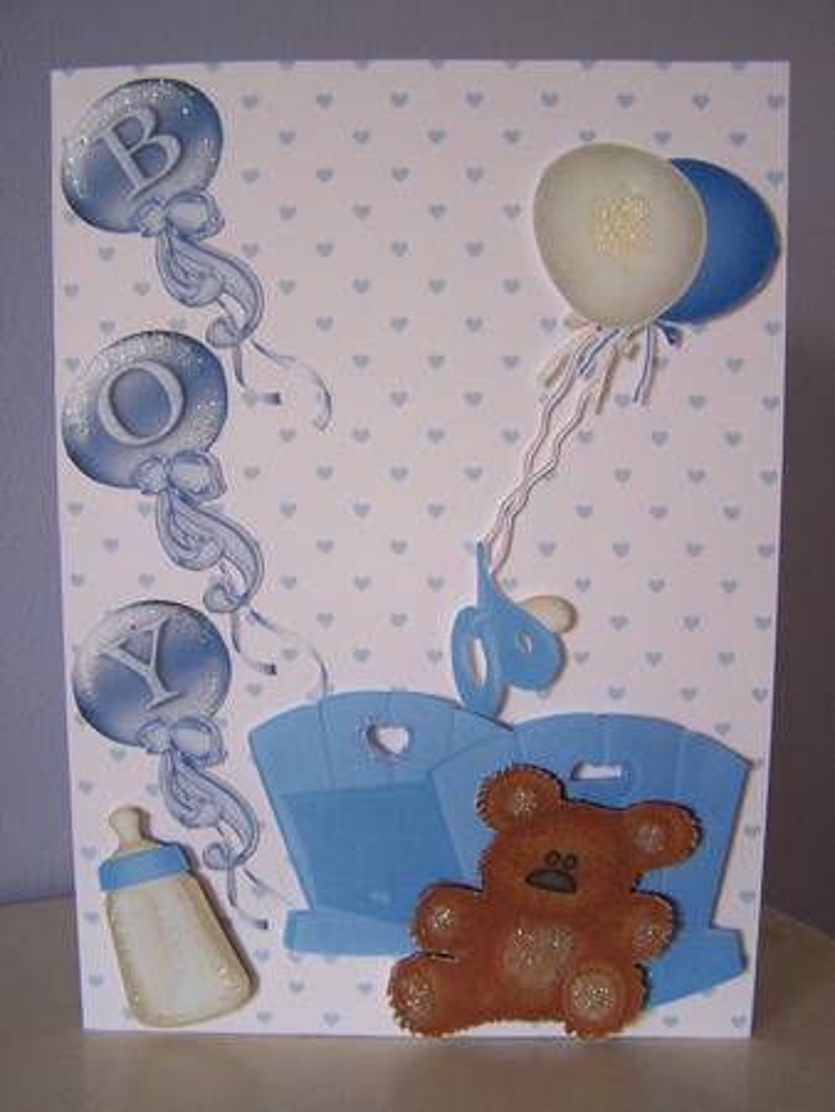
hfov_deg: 37.8
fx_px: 1221
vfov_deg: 49.0
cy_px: 556
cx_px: 418
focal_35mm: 38
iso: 100
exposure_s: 1/30
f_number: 2.8
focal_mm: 6.3
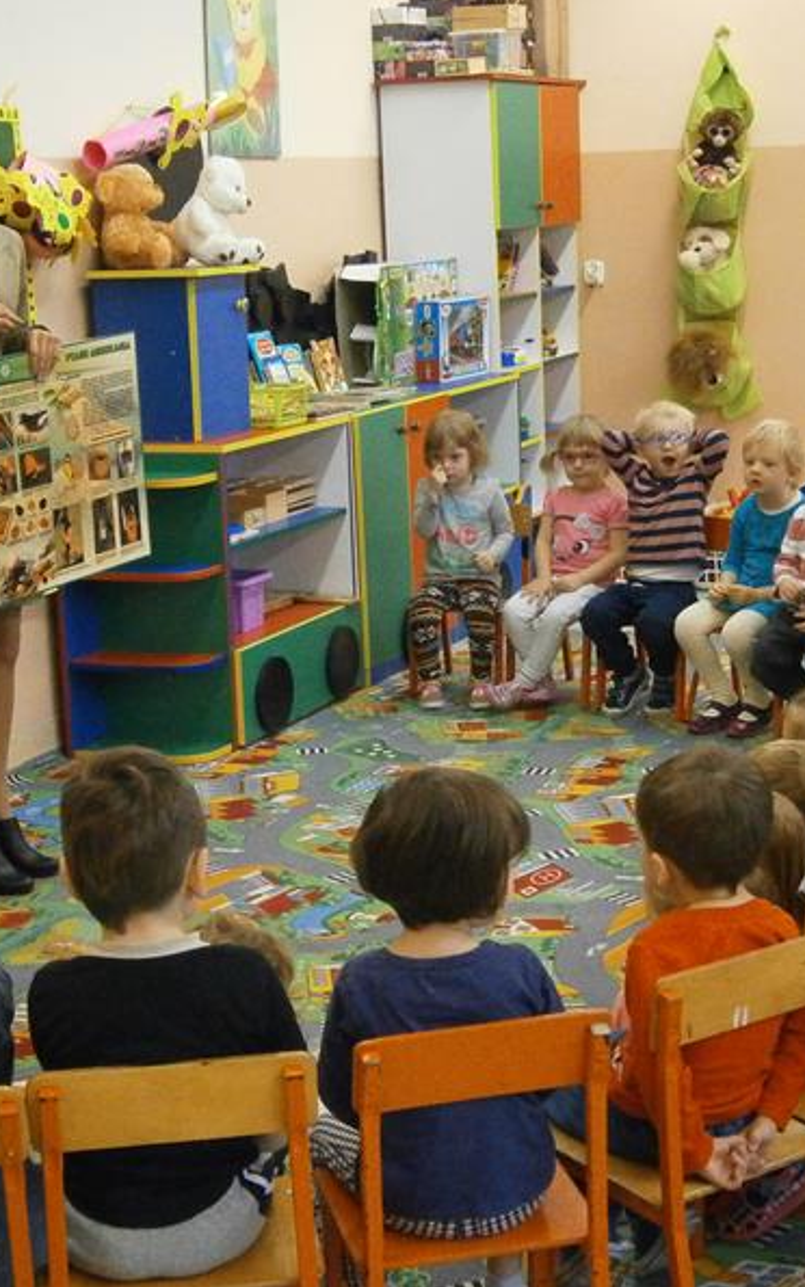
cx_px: 418
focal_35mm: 67
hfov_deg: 19.4
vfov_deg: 30.6
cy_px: 642
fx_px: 2351
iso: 800
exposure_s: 1/60
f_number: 3.4
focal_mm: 8.3
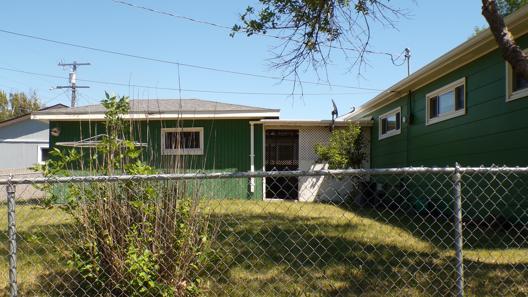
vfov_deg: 29.0
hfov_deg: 49.4
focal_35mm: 41
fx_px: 574
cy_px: 169
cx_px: 267
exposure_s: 1/350
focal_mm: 6.6
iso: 100
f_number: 4.9
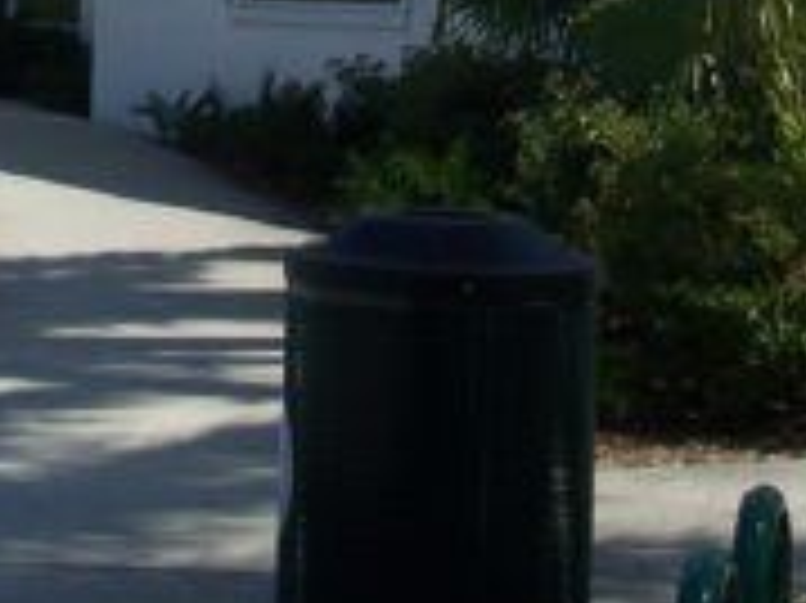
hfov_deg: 13.7
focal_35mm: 144
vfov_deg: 9.8
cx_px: 360
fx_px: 3351
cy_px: -464
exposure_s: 1/800
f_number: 4
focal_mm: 7.8
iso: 64
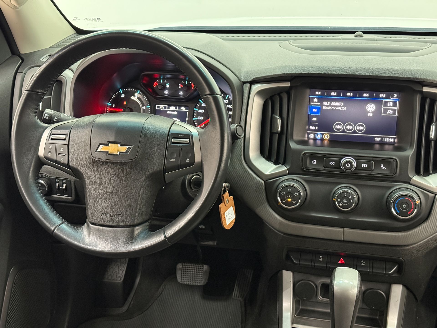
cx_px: 218
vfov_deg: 30.3
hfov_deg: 39.7
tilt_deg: -22.4
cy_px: 164
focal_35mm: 48
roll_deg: +1.3
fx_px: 606
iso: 640
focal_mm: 6.76
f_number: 1.78
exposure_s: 1/30
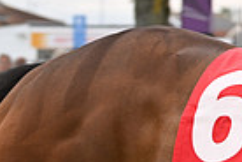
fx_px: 1976
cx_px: 463
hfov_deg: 6.8
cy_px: -64
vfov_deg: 4.7
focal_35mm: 294
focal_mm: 70
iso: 1250
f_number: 4.5
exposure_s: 1/800
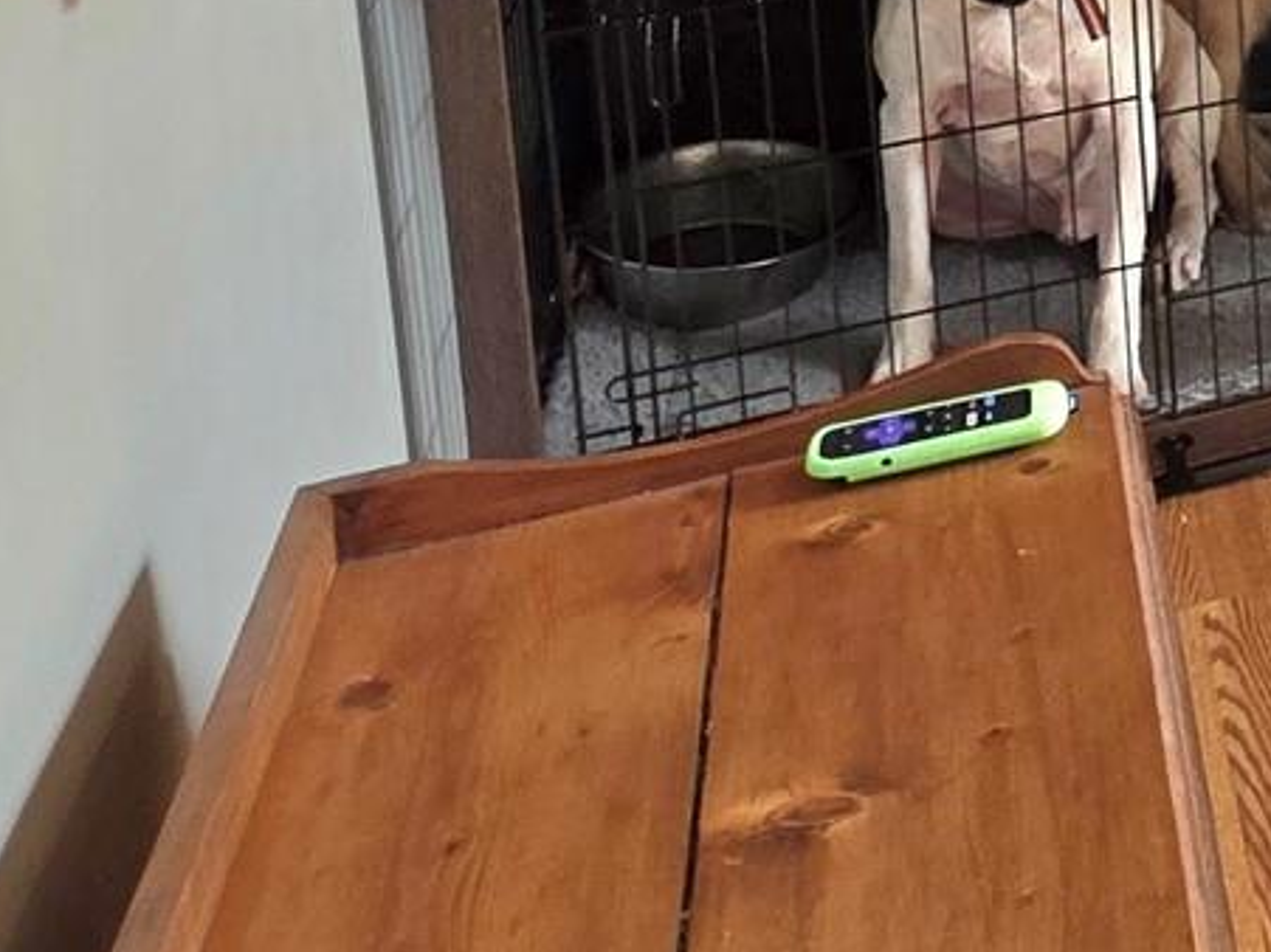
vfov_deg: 19.8
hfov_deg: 23.6
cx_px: 2052
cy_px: -645
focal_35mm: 59
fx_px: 2166
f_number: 1.9
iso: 160
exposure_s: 1/120
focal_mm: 2.2
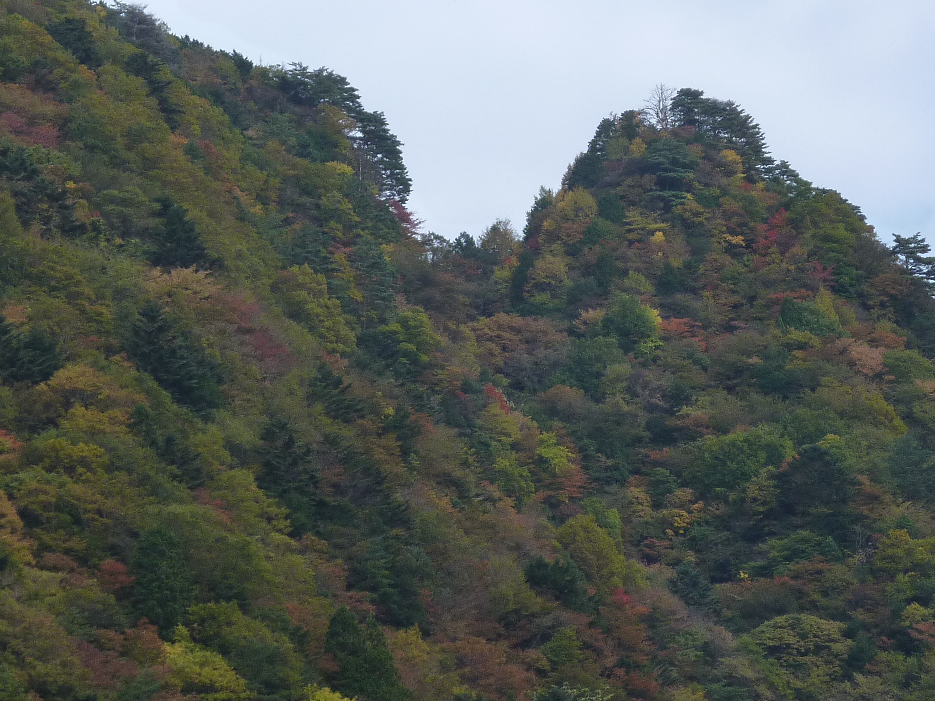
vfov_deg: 8.6
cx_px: 468
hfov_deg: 11.4
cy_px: 350
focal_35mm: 173
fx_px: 4673
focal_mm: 15.8
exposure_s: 1/500
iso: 125
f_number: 4.3
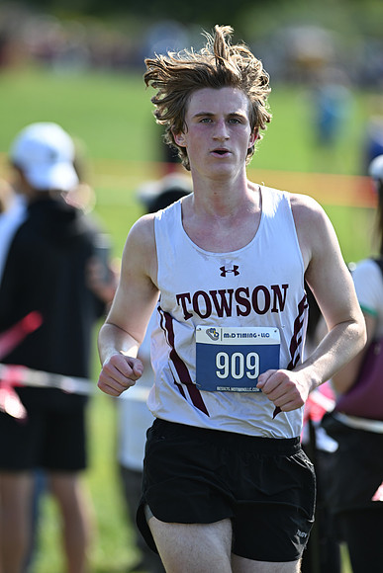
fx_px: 4784
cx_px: 192
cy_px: 286
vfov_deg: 6.9
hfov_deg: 4.6
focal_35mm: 300
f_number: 2.8
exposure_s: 1/1600
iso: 220
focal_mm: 300
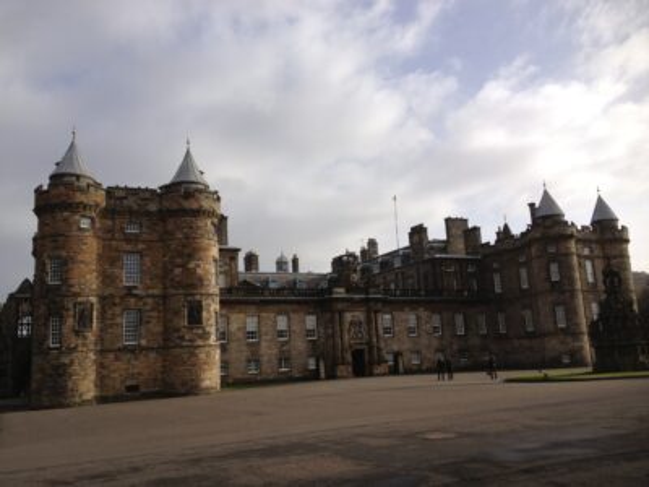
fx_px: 656
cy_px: 244
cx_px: 324
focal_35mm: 35
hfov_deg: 52.6
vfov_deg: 40.7
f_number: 2.4
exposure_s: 1/1577
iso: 50
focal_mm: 4.28
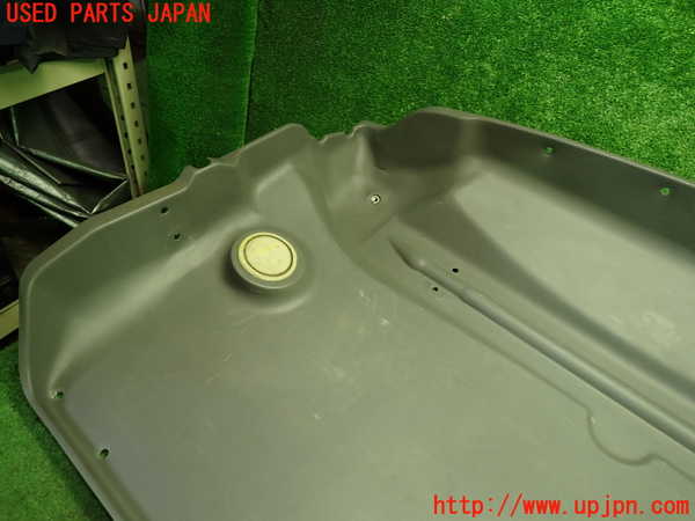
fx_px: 502
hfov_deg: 69.4
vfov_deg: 54.9
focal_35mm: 25
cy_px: 260
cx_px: 348
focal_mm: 4.5
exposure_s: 1/40
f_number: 2
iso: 200
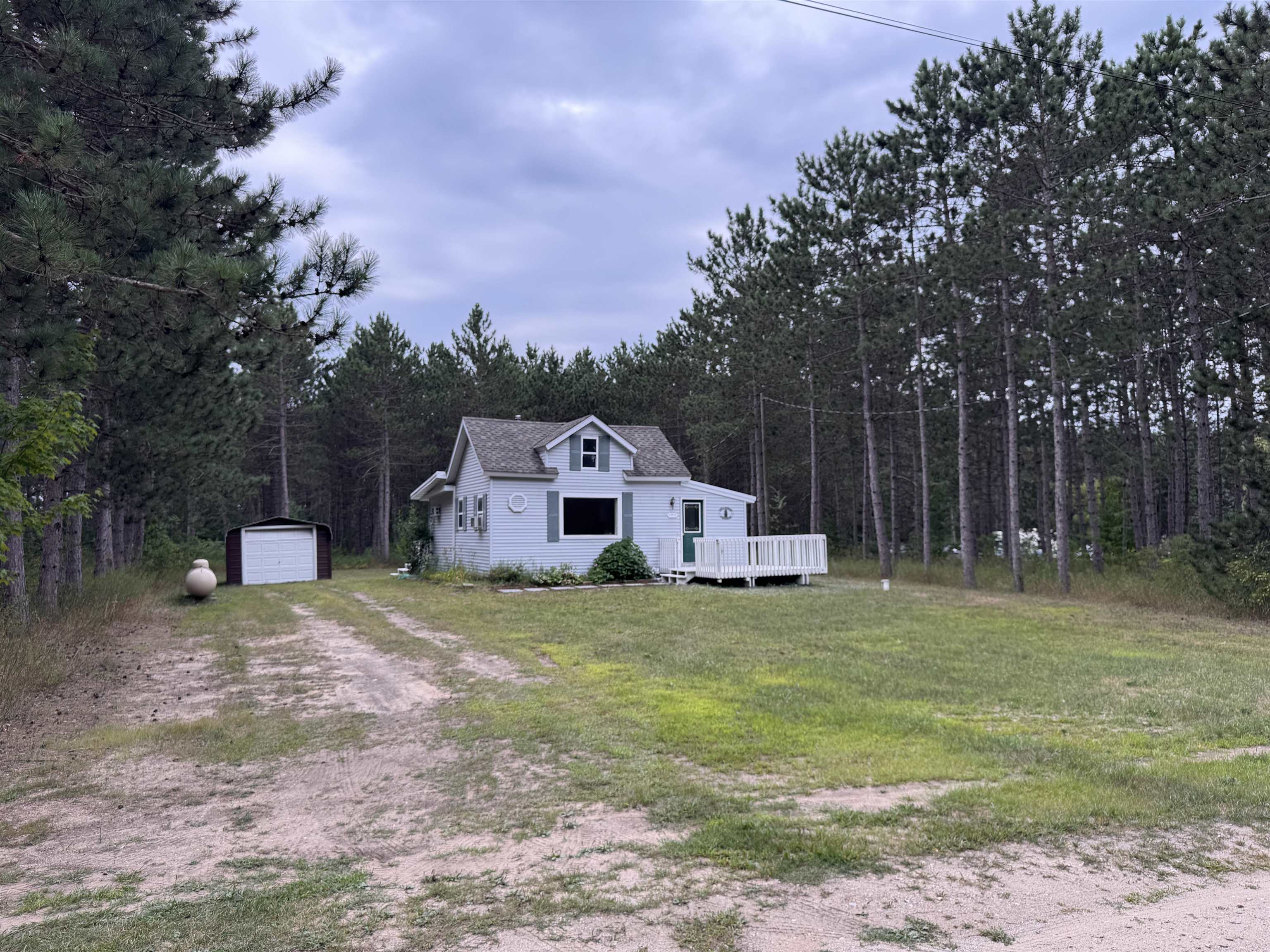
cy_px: 476
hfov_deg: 71.6
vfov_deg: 56.8
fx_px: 881
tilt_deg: +3.2
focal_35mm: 24
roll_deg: +0.4
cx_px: 635
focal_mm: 6.76
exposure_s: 1/1193
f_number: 1.78
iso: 80
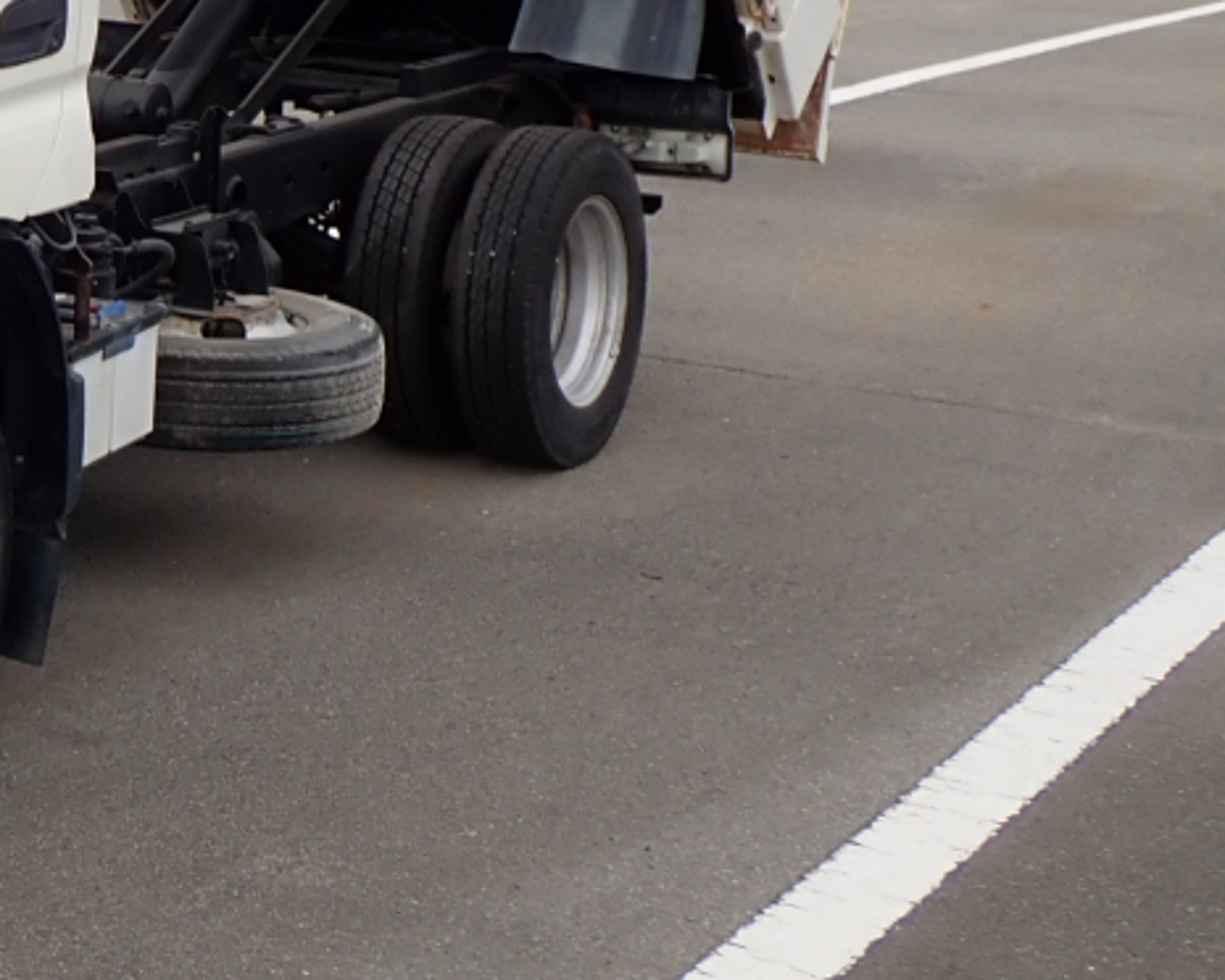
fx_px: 3118
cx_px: -261
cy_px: -208
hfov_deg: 20.7
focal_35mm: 86
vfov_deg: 17.0
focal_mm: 5.87
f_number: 3.2
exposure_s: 1/320
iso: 100
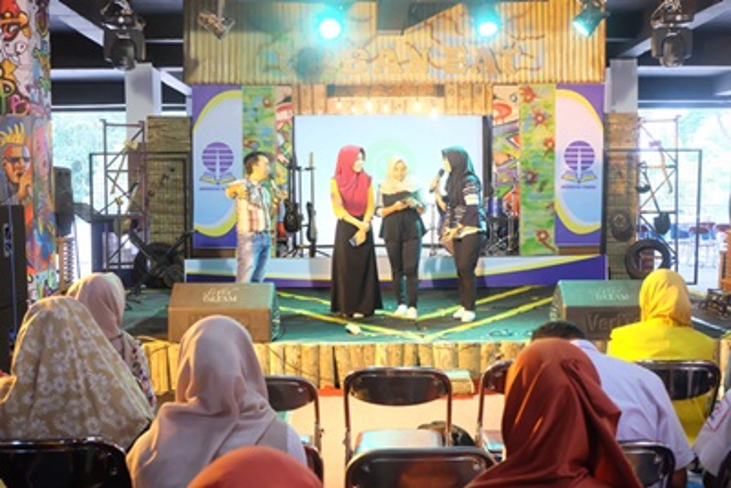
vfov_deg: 33.4
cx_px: 366
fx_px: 812
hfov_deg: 48.4
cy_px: 244
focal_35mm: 40
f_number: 6.4
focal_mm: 26.9
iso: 6400
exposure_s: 1/50
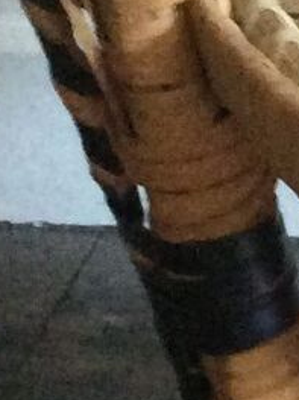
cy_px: 18
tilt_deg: -32.4
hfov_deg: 5.6
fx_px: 2801
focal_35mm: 243
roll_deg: +2.6
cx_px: 970
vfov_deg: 8.1
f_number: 2.4
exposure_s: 1/17
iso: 320
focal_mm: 3.3
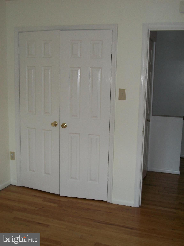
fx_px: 283
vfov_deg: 46.8
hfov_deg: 36.0
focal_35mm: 40
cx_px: 92
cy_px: 123
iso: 80
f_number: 3.2
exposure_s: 1/80
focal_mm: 7.1
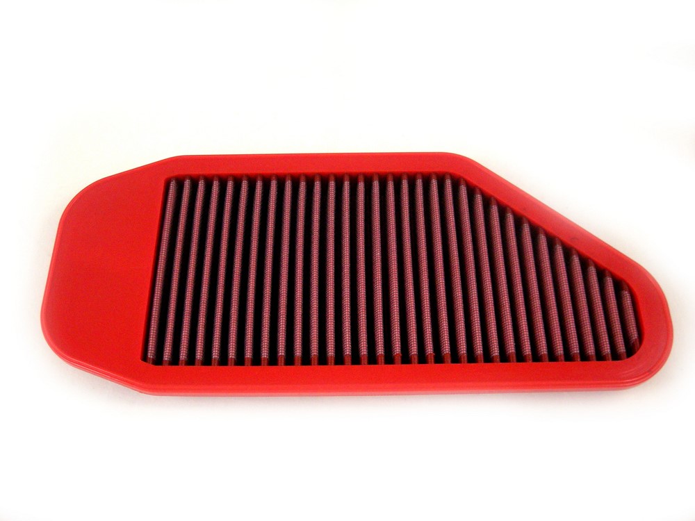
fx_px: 703
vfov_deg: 40.7
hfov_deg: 52.6
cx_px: 348
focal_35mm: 35
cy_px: 260
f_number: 2.8
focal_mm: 5.7
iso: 287
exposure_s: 1/51.4
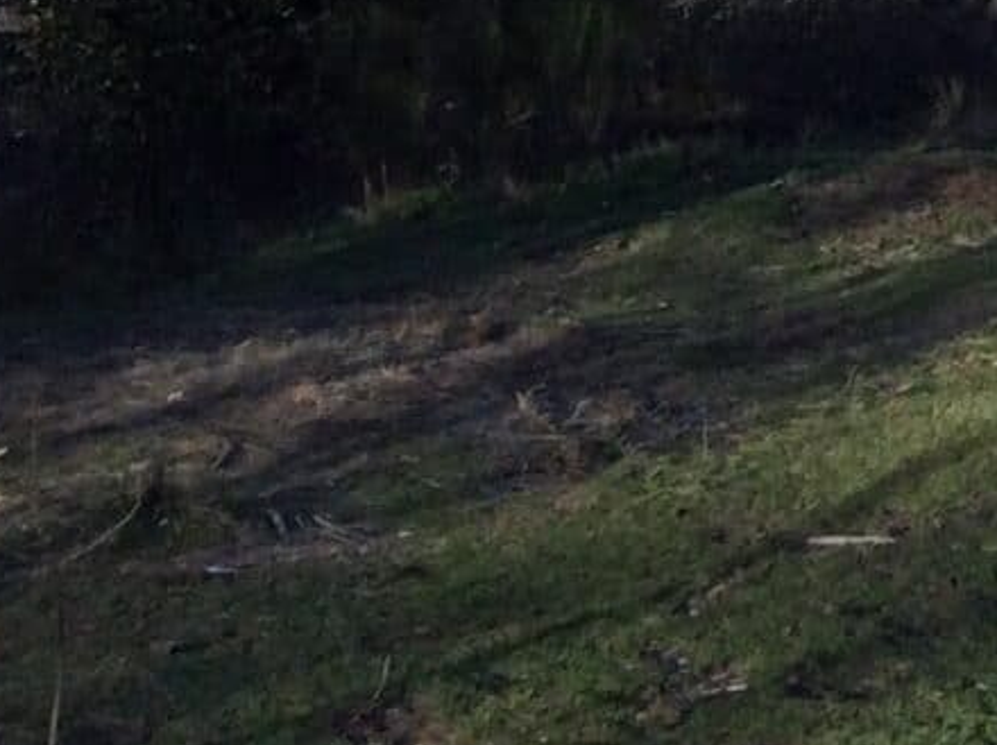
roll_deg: -1.7
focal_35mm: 149
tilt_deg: -12.8
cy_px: -530
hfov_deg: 12.6
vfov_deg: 9.5
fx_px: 4287
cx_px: 1491
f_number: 2.4
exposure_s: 1/743
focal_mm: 3.3
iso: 32
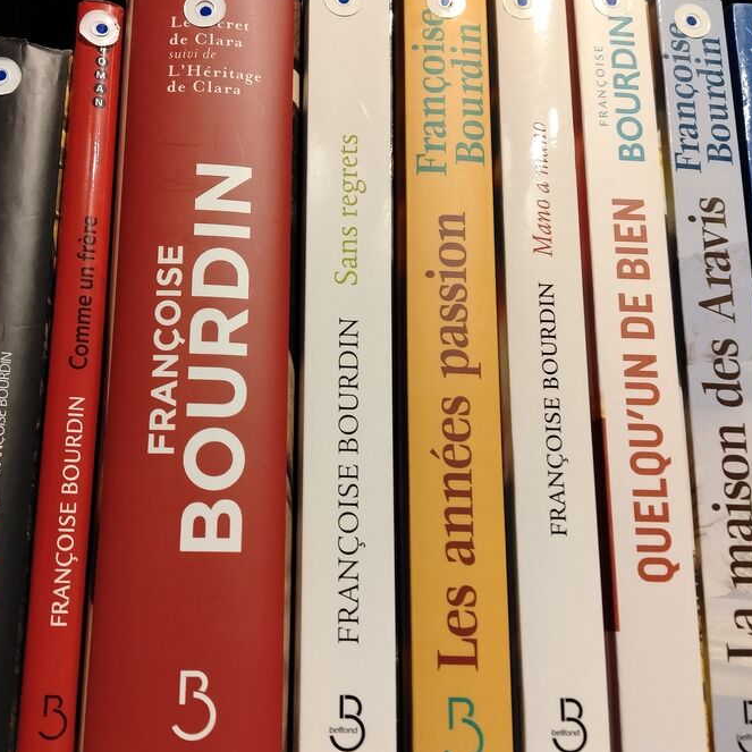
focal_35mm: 36
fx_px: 885
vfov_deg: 46.0
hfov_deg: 45.8
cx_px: 298
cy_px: 377
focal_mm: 4.05
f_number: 1.8
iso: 1328
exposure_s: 1/33.3
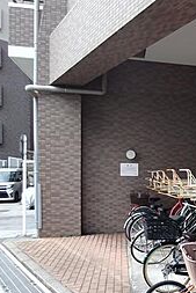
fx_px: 302
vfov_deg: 51.2
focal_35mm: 37
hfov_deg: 33.5
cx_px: 188
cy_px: 186
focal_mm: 1.6
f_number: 2.4
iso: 50
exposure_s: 1/188
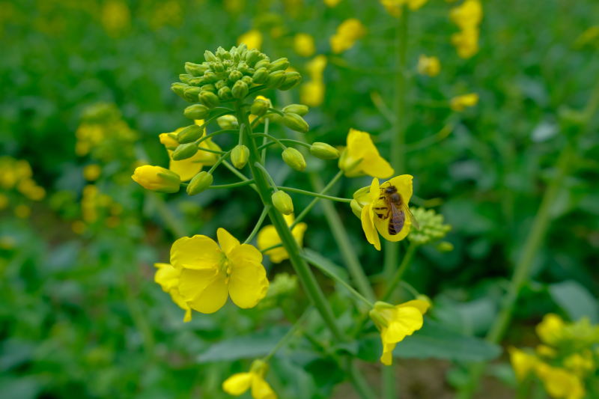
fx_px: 582
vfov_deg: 37.8
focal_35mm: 35
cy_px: 200
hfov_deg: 54.4
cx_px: 300
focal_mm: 23
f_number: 6.4
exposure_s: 1/250
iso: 200
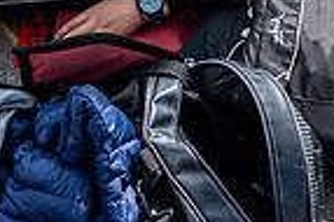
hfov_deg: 17.8
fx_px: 1066
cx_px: 215
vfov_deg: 10.9
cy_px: -205
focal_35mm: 115
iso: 250
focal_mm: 28
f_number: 4
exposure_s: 1/2000
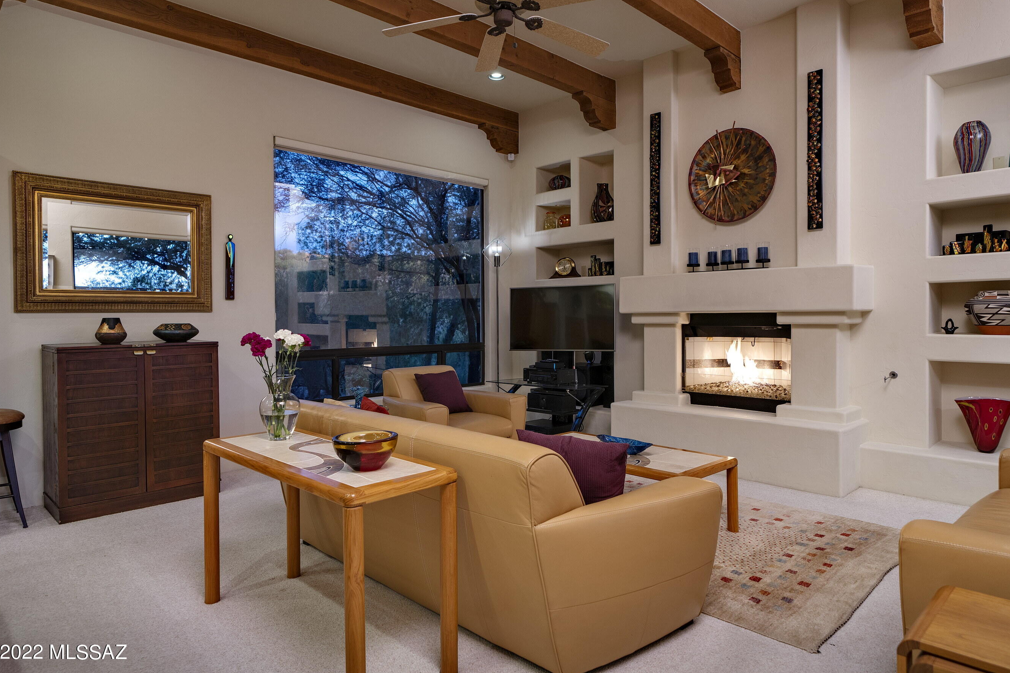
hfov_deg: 81.2
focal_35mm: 21
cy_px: 331
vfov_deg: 59.5
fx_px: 589
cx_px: 513
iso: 200
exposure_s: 1/10
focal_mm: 20
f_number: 5
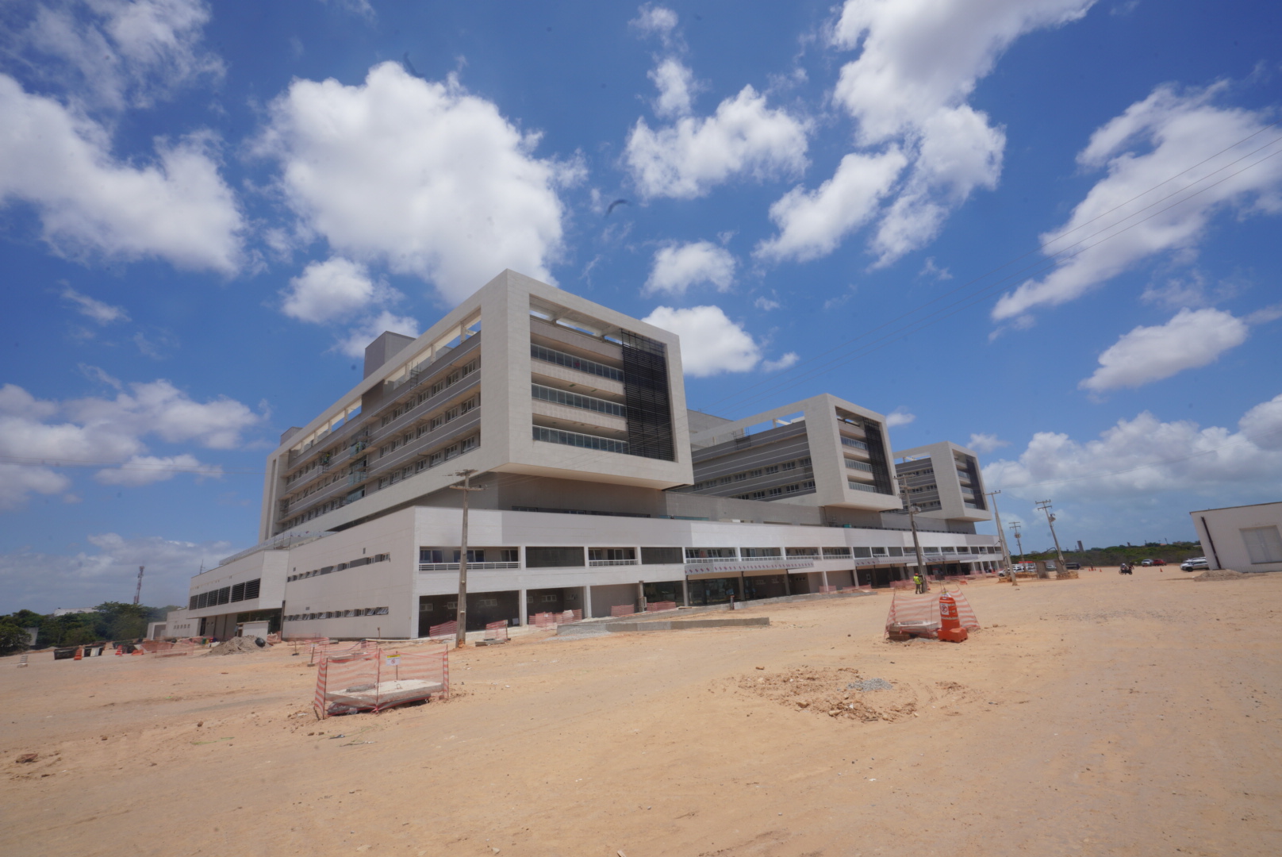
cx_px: 641
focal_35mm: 16
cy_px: 428
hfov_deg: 96.7
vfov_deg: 73.8
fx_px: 570
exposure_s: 1/160
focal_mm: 16
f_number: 20
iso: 200
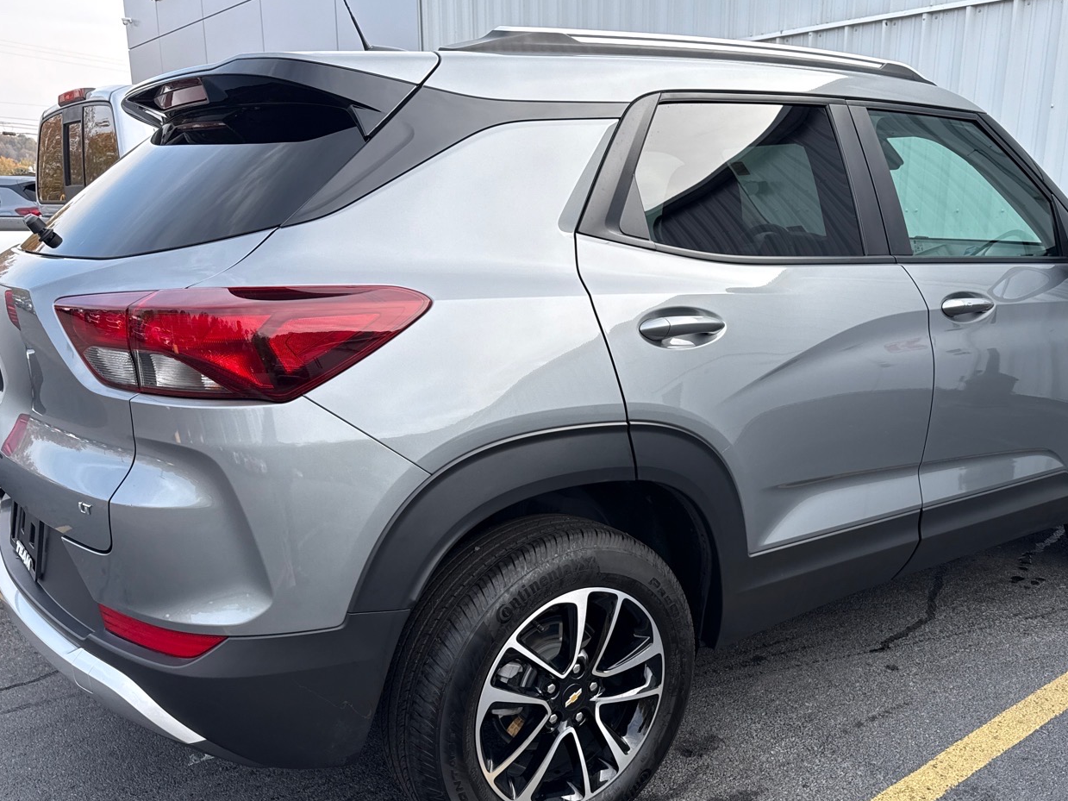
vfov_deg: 45.2
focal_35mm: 31
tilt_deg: -14.8
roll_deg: -1.0
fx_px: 956
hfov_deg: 58.1
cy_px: 486
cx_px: 615
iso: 80
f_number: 1.78
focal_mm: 6.76
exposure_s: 1/909
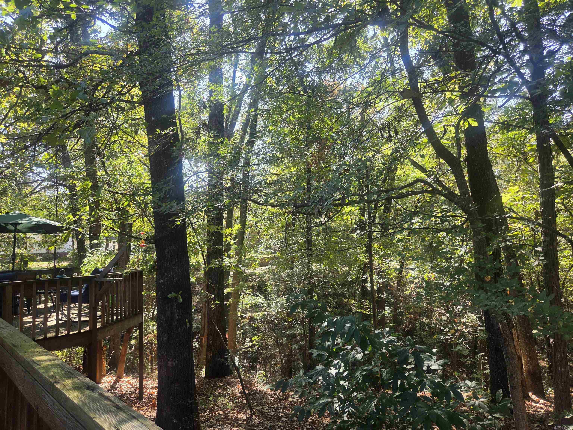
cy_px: 215
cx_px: 286
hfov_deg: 73.9
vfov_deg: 58.9
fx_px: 381
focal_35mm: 23
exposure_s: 1/157
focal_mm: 5.4
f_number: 1.8
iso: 25
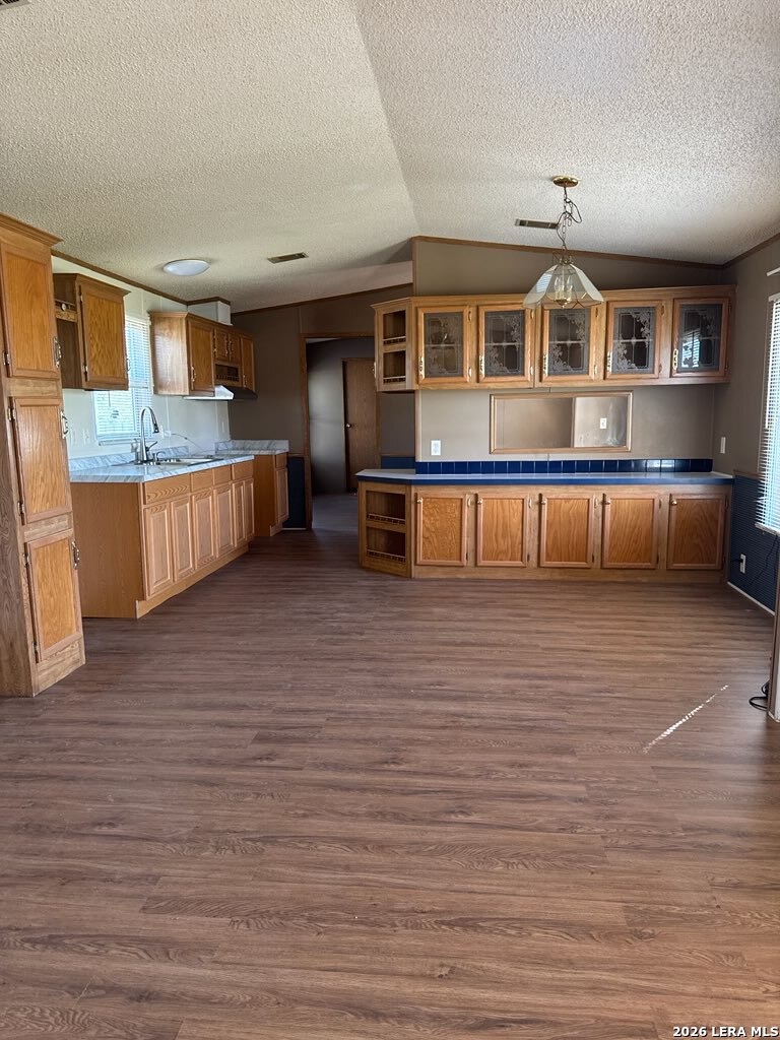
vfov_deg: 71.6
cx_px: 390
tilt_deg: -9.1
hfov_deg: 56.8
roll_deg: +1.0
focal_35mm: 24
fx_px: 721
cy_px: 520
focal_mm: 6.76
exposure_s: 1/74
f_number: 1.78
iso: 200
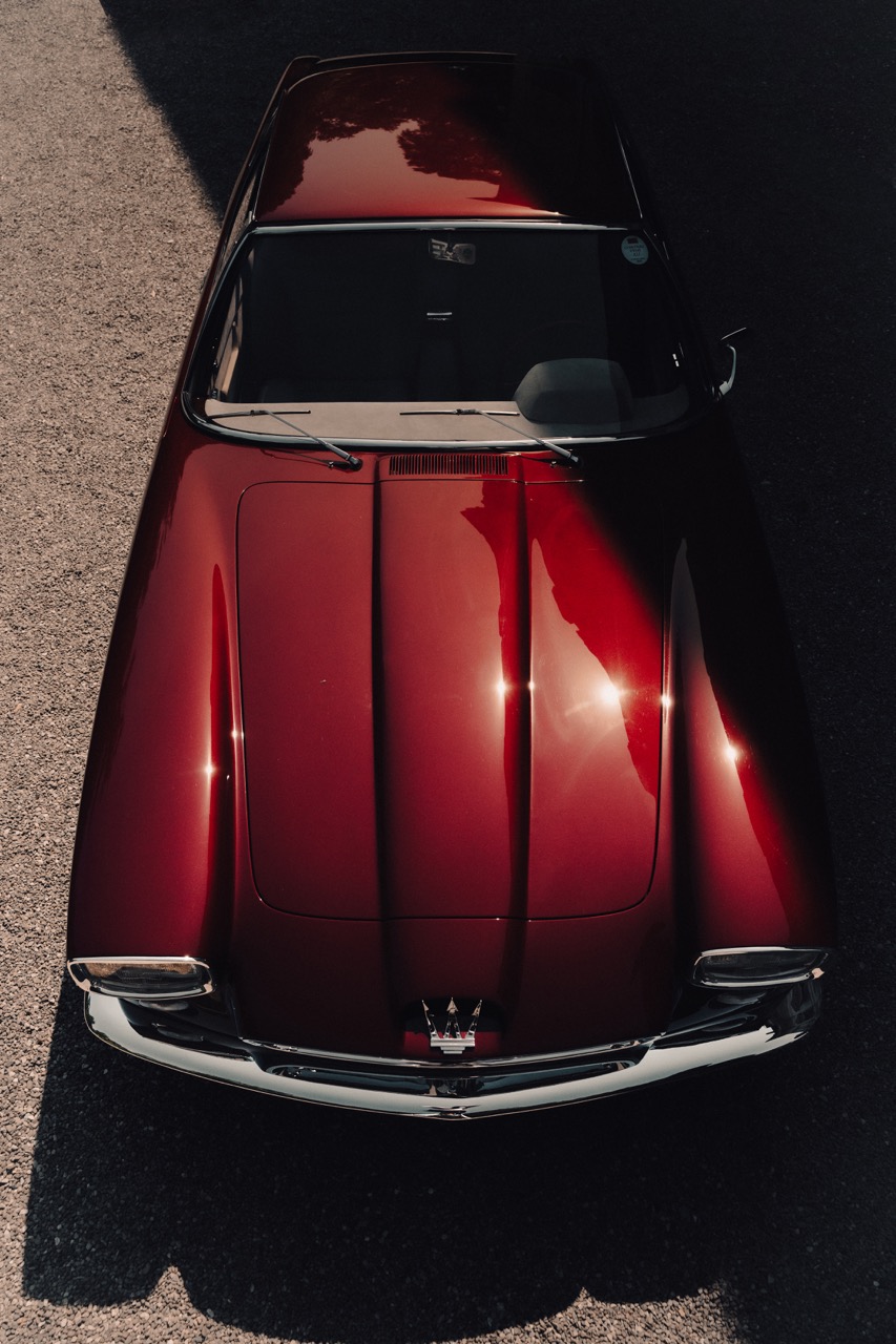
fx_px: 1158
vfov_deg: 60.3
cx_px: 448
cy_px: 672
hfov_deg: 42.3
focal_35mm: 31
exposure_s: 1/1250
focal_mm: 31
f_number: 5
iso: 640
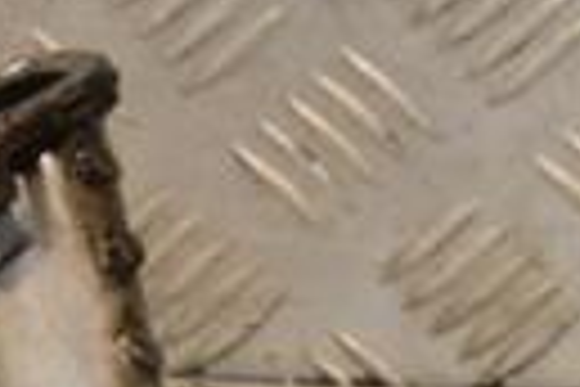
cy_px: 652
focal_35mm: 363
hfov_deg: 5.7
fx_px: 5848
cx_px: 22
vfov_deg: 3.8
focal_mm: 52
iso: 800
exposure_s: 1/200
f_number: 7.1
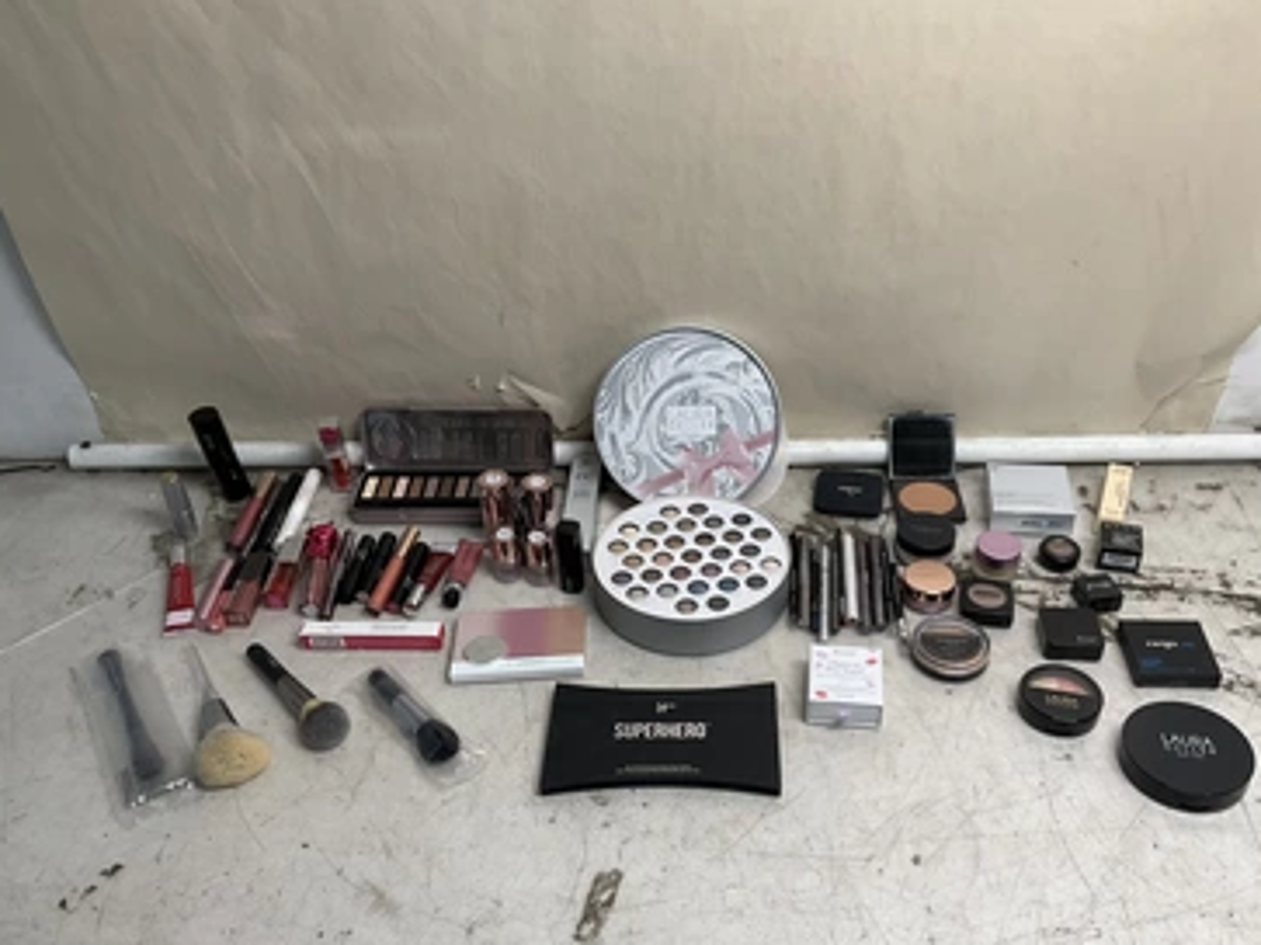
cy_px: 518
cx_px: 674
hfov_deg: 56.8
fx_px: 1165
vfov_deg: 44.1
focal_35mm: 32
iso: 64
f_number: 1.8
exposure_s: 1/120
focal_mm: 3
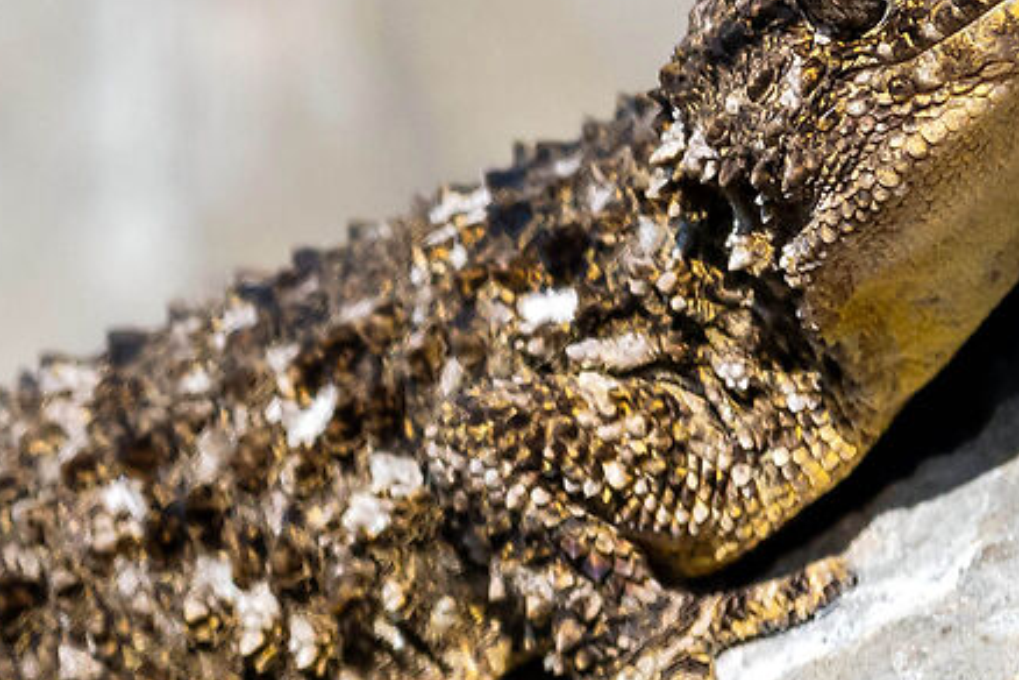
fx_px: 107128
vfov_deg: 0.4
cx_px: 1473
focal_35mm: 3785
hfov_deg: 0.5
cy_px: 410
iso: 360
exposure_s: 1/1250
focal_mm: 460
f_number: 8
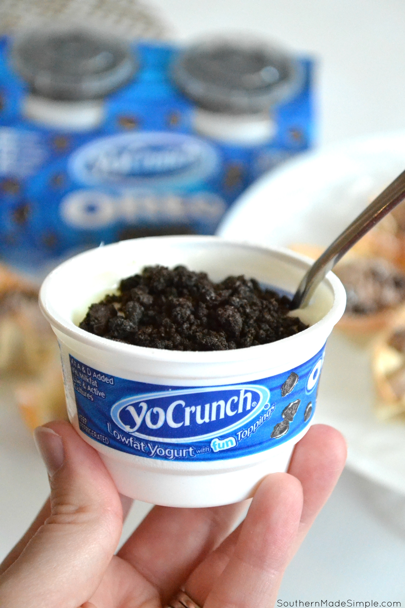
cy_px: 304
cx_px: 202
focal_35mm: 82
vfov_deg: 24.6
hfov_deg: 16.6
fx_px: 1392
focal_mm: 55
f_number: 5.6
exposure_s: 1/640
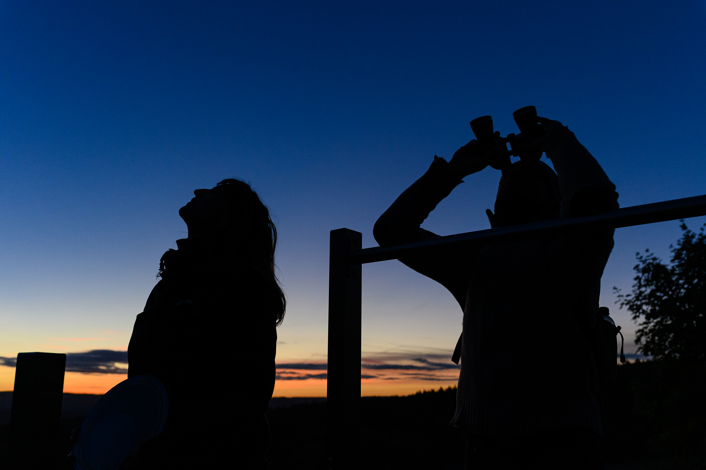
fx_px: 686
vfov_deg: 37.8
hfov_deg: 54.5
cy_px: 235
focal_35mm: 35
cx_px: 353
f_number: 5
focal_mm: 35
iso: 3200
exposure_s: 1/640
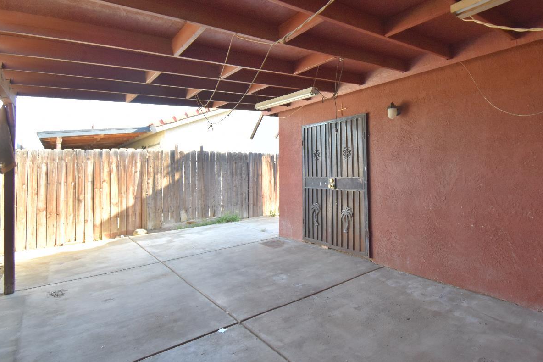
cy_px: 156
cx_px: 323
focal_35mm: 19
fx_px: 287
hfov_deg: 85.9
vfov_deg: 64.3
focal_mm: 10
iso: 560
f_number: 4.5
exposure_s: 1/250
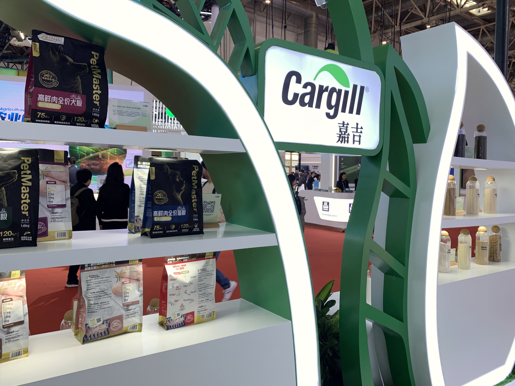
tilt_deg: -1.4
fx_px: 431
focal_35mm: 29
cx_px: 272
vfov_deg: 48.2
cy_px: 177
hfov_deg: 61.6
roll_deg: -2.4
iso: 25
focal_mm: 4.25
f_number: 1.8
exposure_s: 1/139
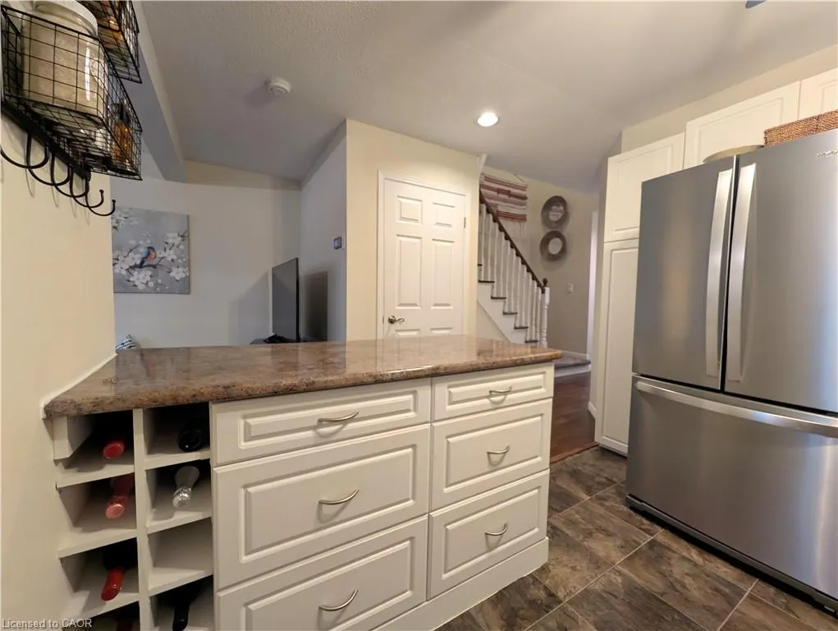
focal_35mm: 12
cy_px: 316
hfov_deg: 110.5
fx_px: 291
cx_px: 419
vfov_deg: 94.6
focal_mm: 2.02
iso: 68
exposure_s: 1/20
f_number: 1.7
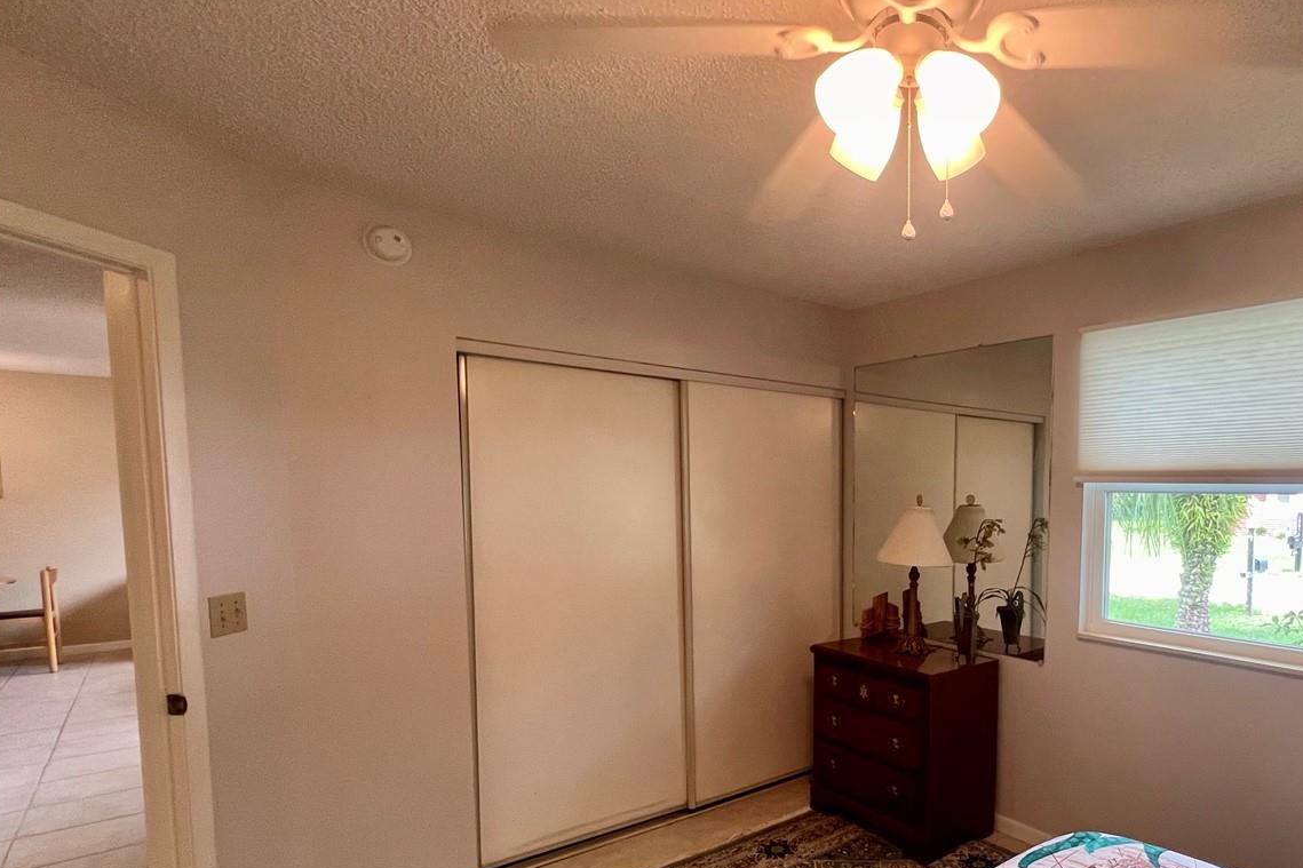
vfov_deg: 63.4
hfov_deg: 82.8
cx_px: 906
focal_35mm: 19
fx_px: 688
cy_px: 555
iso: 200
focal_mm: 1.57
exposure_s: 1/120
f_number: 1.8
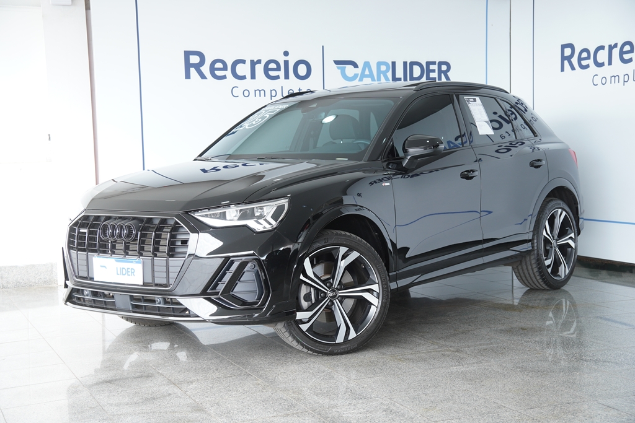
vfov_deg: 25.1
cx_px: 318
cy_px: 212
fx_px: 953
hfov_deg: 36.9
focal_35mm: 54
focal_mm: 36
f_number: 3.5
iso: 200
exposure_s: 1/100
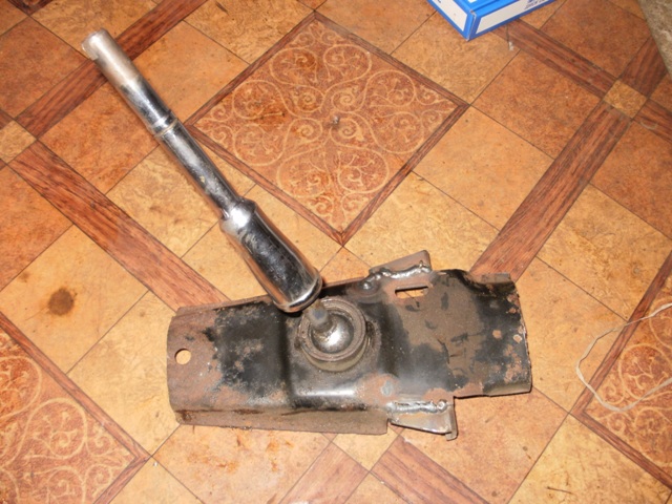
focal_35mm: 36
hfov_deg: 51.4
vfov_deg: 39.7
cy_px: 252
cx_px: 336
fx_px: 699
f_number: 3.5
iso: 125
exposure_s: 1/30
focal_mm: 6.3
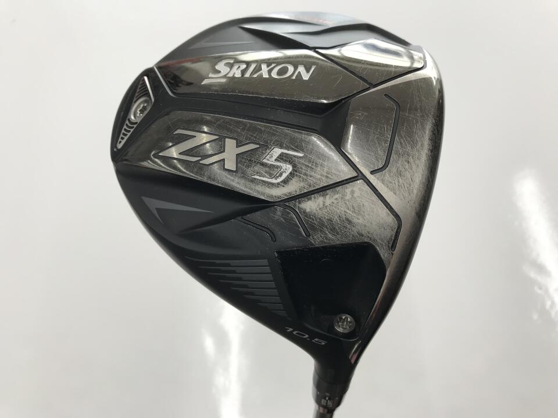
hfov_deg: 63.4
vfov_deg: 49.7
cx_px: 279
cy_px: 209
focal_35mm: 28
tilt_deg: -62.3
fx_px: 451
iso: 32
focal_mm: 3.99
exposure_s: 1/120
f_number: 1.8
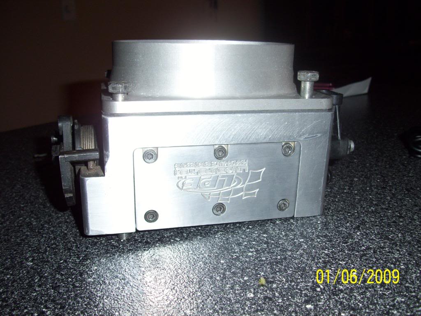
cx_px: 210
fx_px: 414
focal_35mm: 34
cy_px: 158
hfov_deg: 54.0
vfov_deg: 41.8
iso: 80
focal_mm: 5.7
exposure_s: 1/40
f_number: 2.9
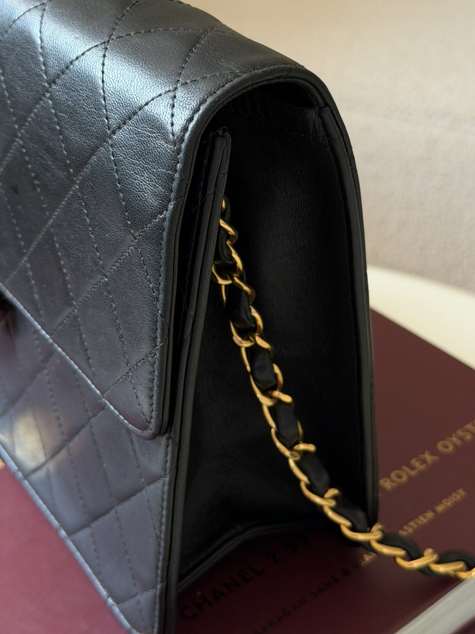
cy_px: 317
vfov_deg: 36.2
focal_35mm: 53
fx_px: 970
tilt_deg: -30.9
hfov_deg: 27.5
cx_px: 214
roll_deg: +0.3
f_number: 1.78
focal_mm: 6.76
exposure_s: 1/121
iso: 50
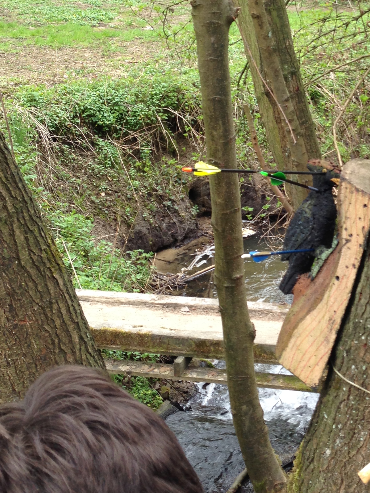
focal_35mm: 62
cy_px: 182
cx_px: 316
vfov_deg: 31.0
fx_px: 883
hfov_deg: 23.2
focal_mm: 4.13
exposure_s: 1/127
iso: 50
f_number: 2.4
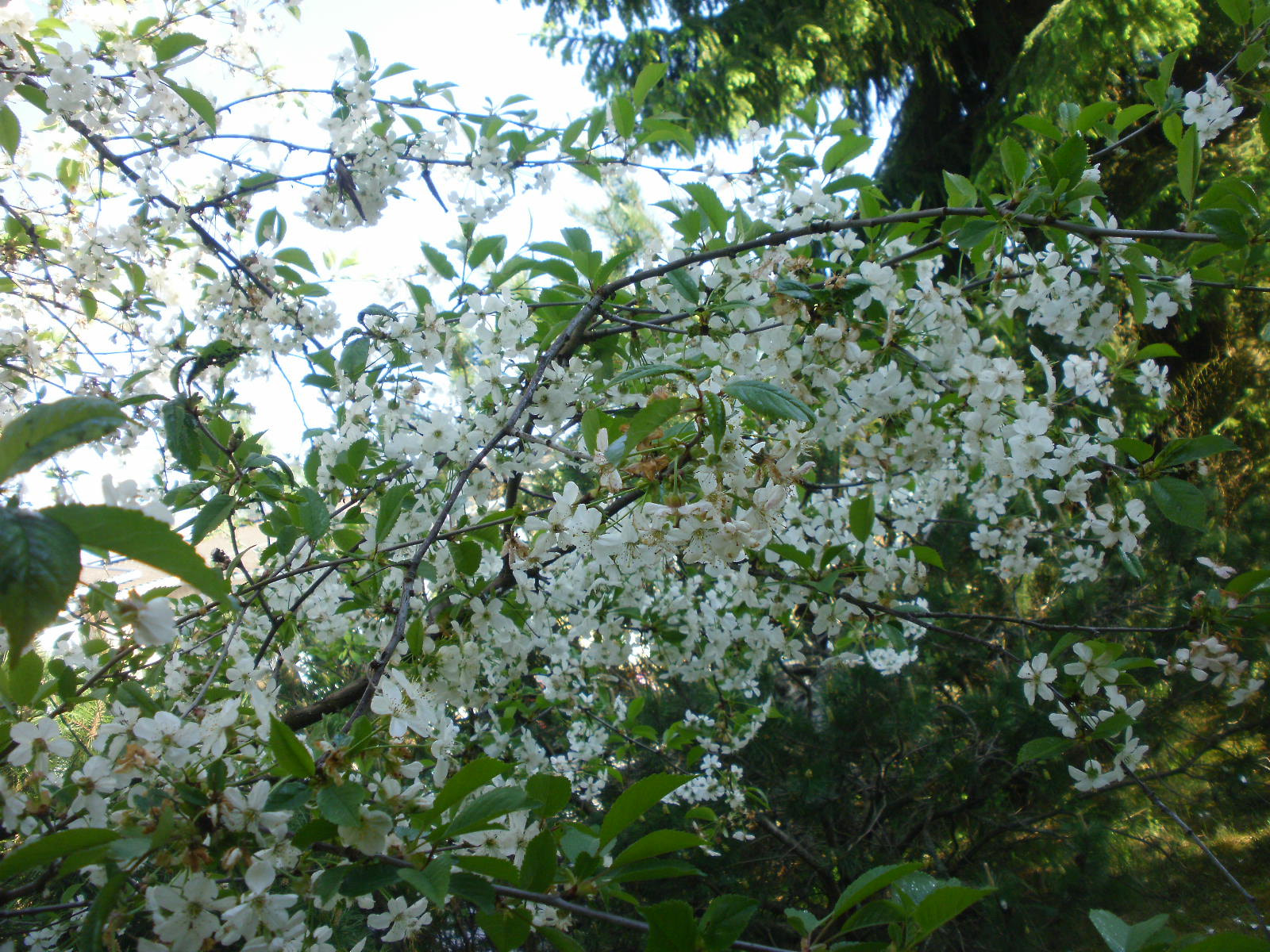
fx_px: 1321
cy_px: 476
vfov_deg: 39.7
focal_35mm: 36
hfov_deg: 51.4
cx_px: 635
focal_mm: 6.3
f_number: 3.5
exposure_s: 1/125
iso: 100
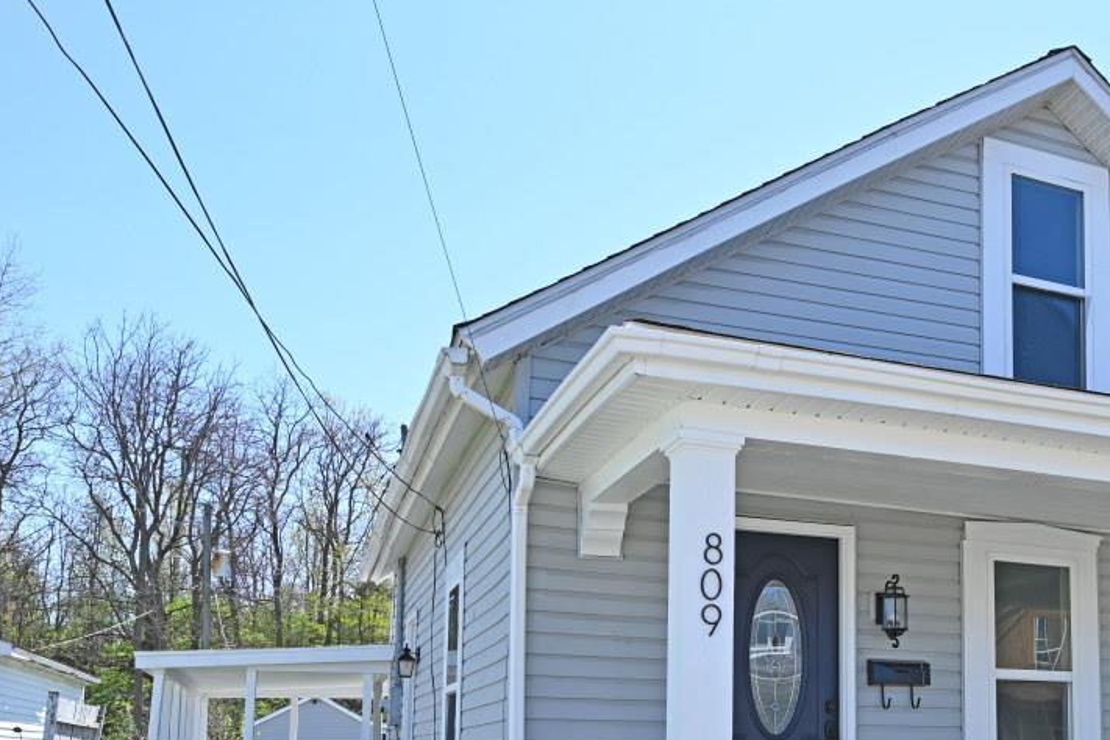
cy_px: 643
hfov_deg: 46.8
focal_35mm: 39
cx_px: 895
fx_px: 1204
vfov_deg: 32.7
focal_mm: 18.5
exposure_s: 1/200
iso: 64
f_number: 6.3
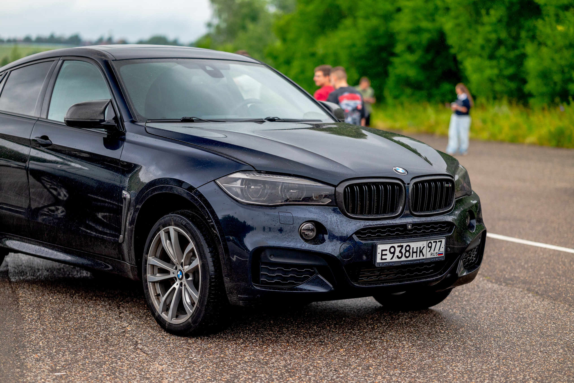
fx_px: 1356
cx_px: 287
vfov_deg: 16.1
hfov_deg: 23.9
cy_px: 192
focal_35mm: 85
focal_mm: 85
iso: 500
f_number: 2
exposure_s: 1/400
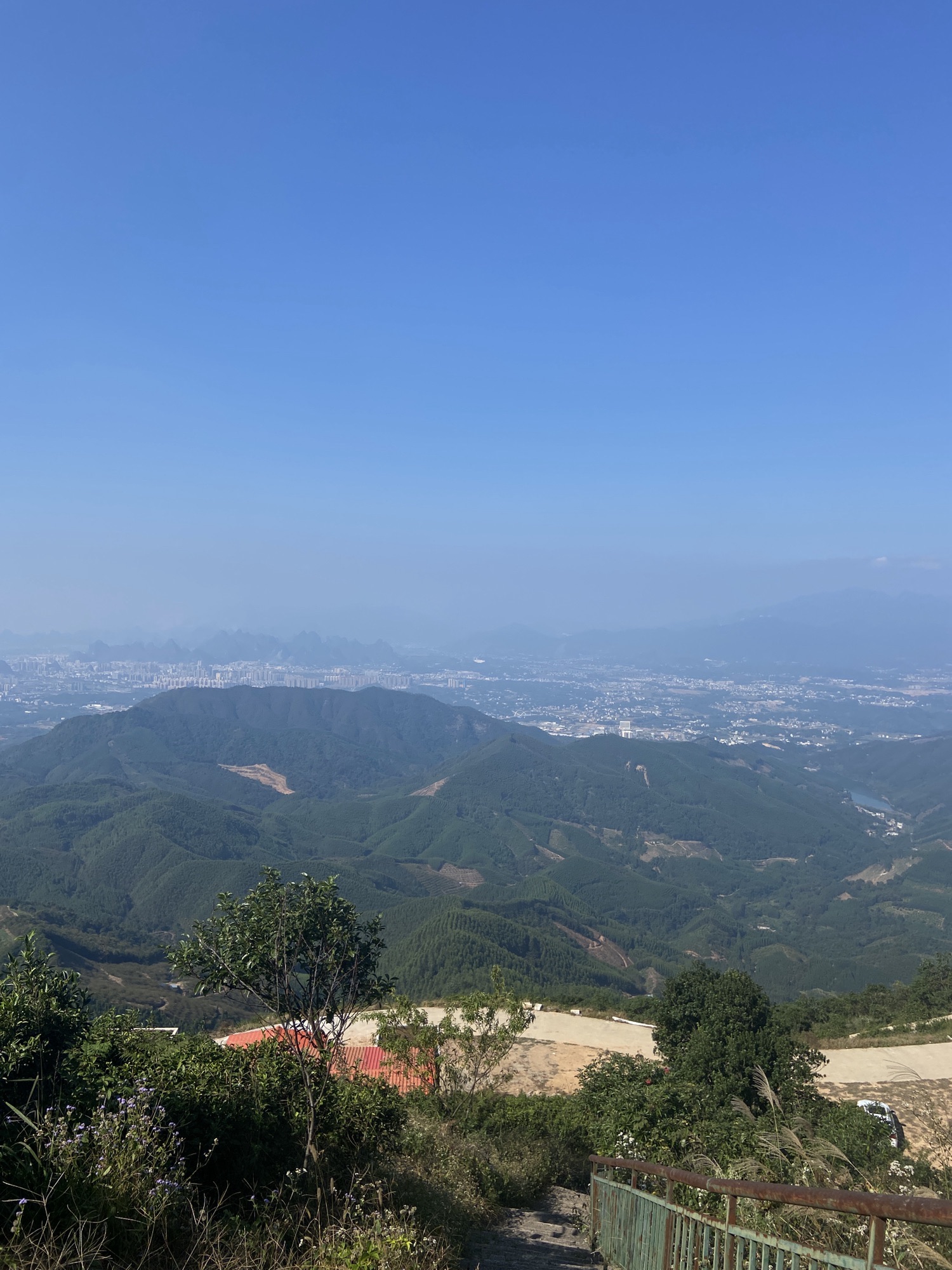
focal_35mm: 26
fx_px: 953
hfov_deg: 53.1
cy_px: 635
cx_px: 476
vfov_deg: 67.3
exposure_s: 1/4608
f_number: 1.8
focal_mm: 4.25
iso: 32
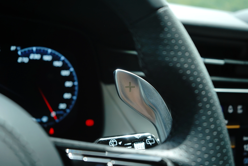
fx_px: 296
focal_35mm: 43
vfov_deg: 31.2
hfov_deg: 45.4
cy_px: 83
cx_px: 124
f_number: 4.5
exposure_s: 1/320
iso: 400
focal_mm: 43
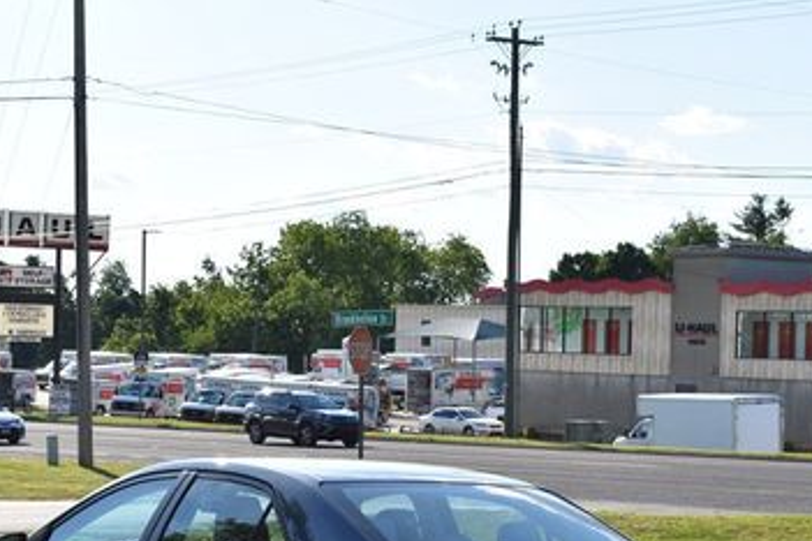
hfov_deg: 19.6
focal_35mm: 104
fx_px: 2346
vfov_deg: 13.1
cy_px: 491
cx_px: 472
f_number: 8
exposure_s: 1/250
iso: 100
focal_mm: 38
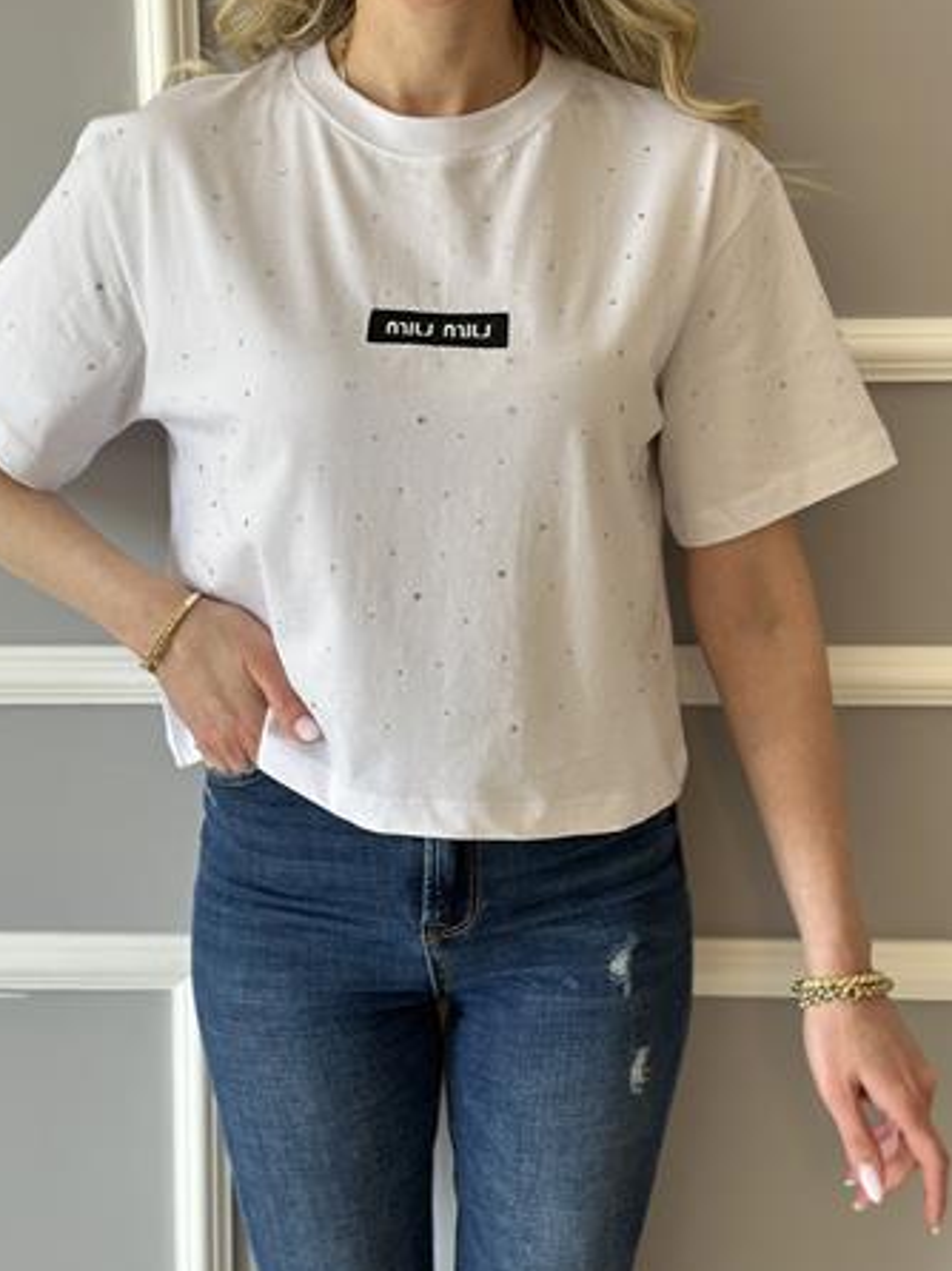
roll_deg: -0.1
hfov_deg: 26.1
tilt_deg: -11.6
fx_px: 2055
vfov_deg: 34.4
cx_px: 430
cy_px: 636
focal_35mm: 56
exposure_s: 1/204
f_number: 1.78
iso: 80
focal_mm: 6.86
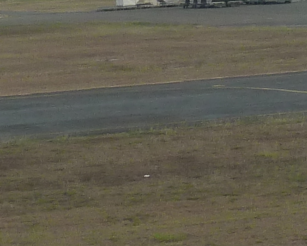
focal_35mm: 282
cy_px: -172
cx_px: 537
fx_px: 2562
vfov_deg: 5.4
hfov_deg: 6.7
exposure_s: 1/200
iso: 125
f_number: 4
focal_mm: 7.9
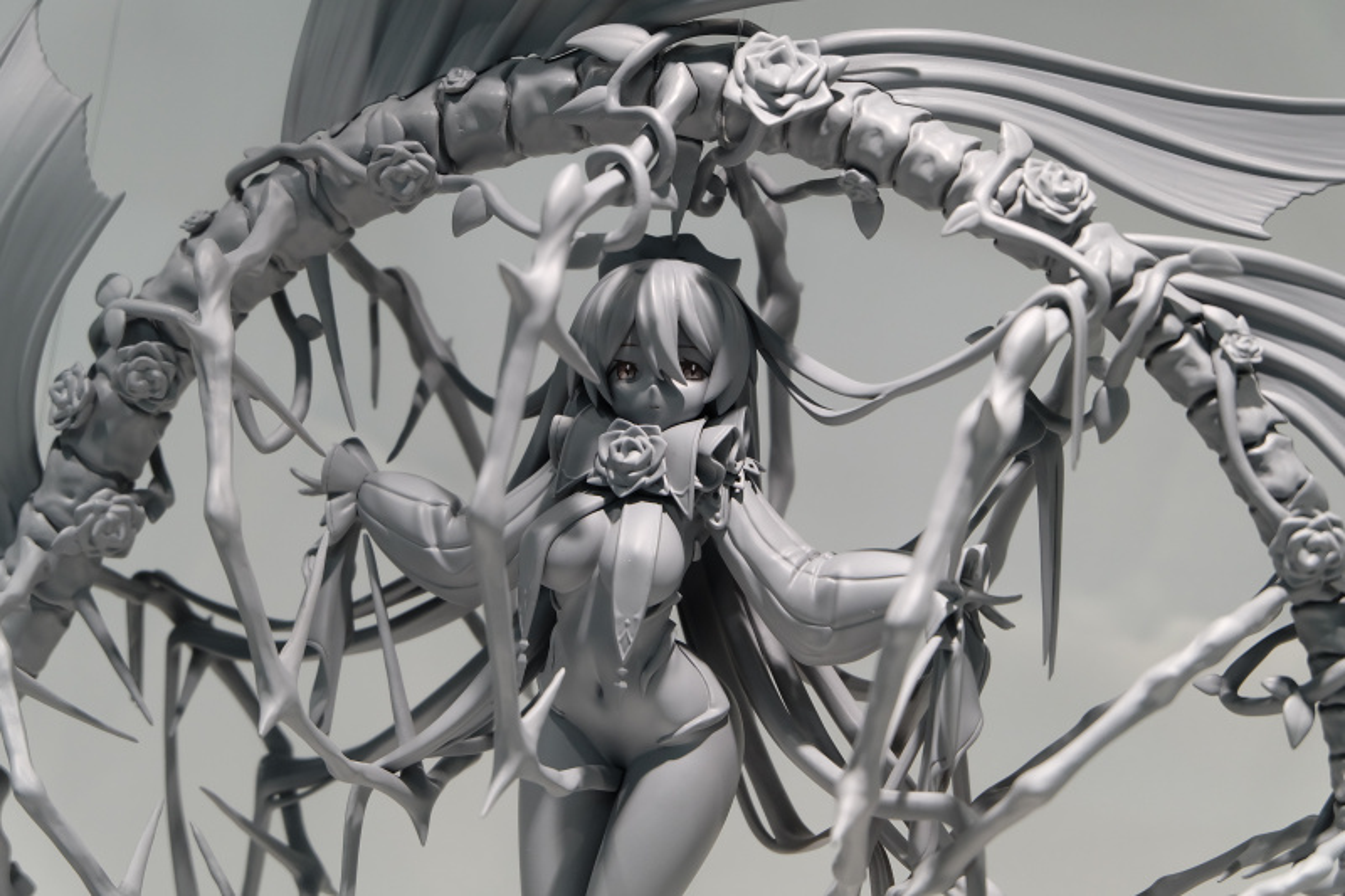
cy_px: 448
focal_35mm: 75
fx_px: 2801
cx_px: 672
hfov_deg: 27.0
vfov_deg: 18.2
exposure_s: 1/125
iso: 640
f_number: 5.6
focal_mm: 50
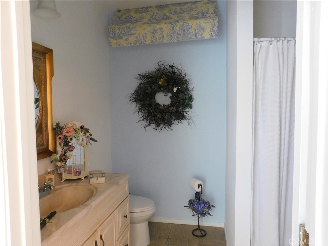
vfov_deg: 58.9
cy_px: 123
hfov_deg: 73.9
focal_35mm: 23
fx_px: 218
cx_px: 164
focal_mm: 4
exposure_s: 1/8
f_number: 3
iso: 720
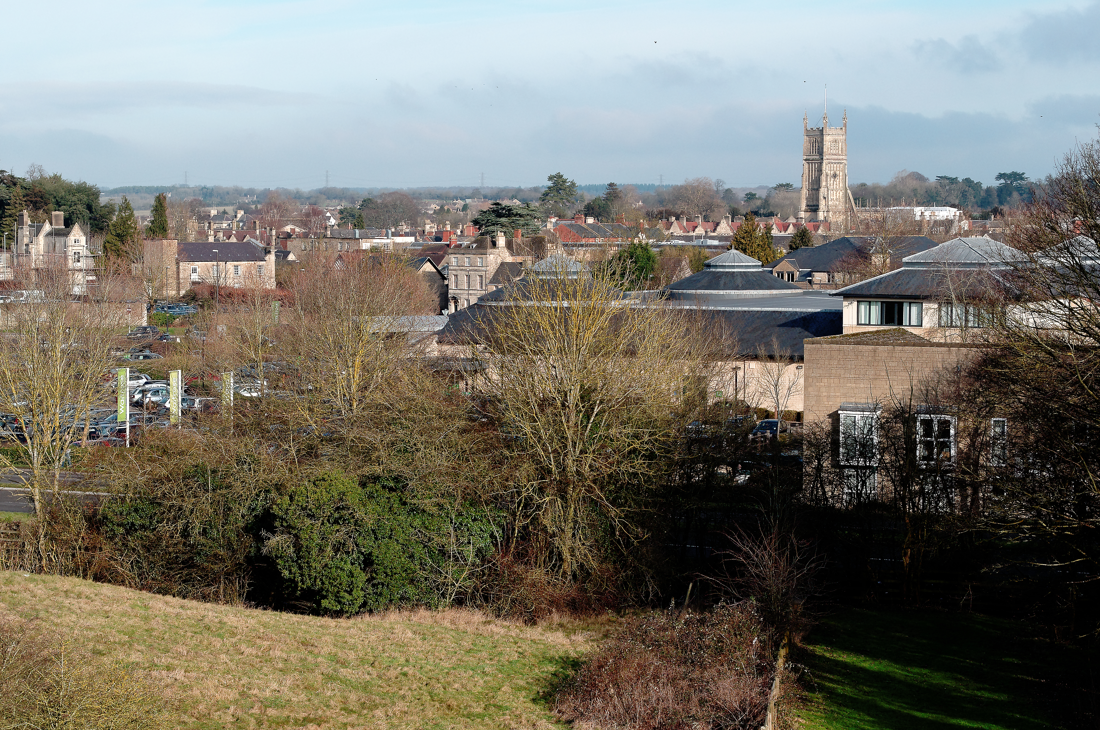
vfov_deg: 16.5
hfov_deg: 24.6
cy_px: 365
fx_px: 2518
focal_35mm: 82
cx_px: 550
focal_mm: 55
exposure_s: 1/250
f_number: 11
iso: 200
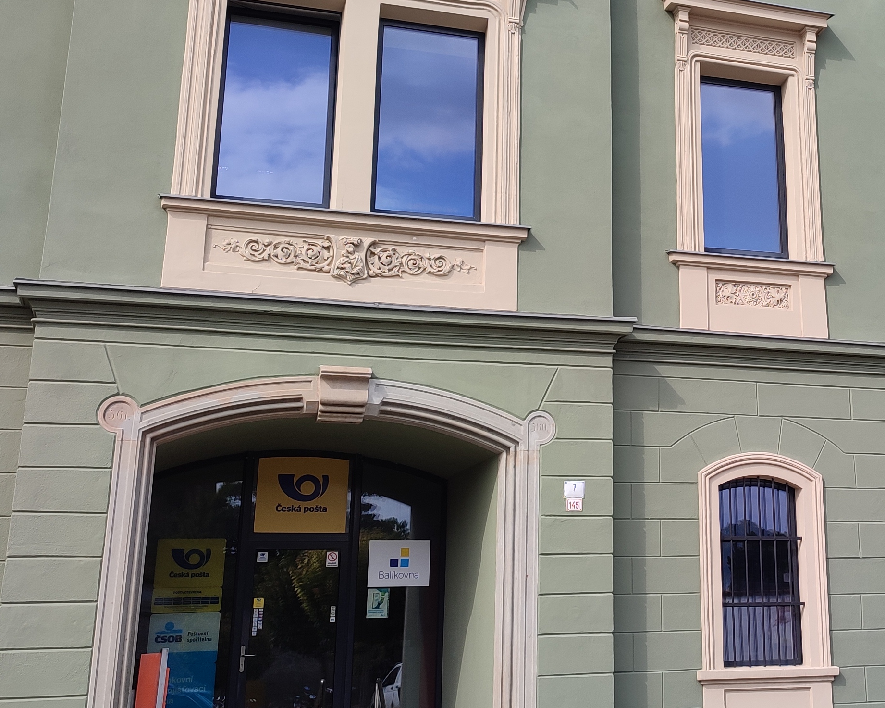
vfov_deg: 28.3
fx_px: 1388
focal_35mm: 53
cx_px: 732
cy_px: 200
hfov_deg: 34.1
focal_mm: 6.04
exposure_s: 1/405
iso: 50
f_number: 1.9
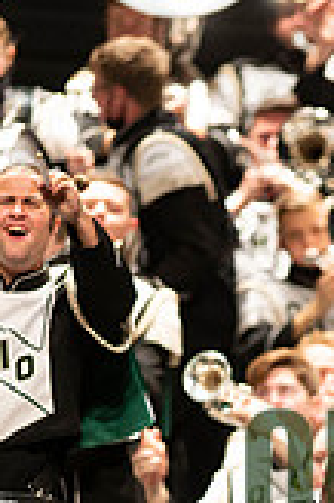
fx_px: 11505
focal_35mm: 825
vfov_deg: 2.5
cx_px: 381
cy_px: 494
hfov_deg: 1.7
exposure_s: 1/500
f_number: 2.8
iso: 3200
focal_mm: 300
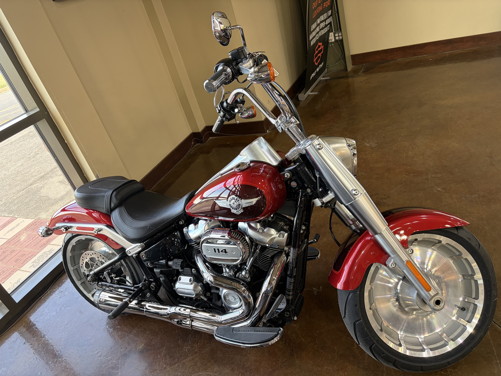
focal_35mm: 26
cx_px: 250
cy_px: 188
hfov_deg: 67.3
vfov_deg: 53.1
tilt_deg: -30.7
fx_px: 376
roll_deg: +17.1
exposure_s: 1/60
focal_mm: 5.96
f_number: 1.6
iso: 160
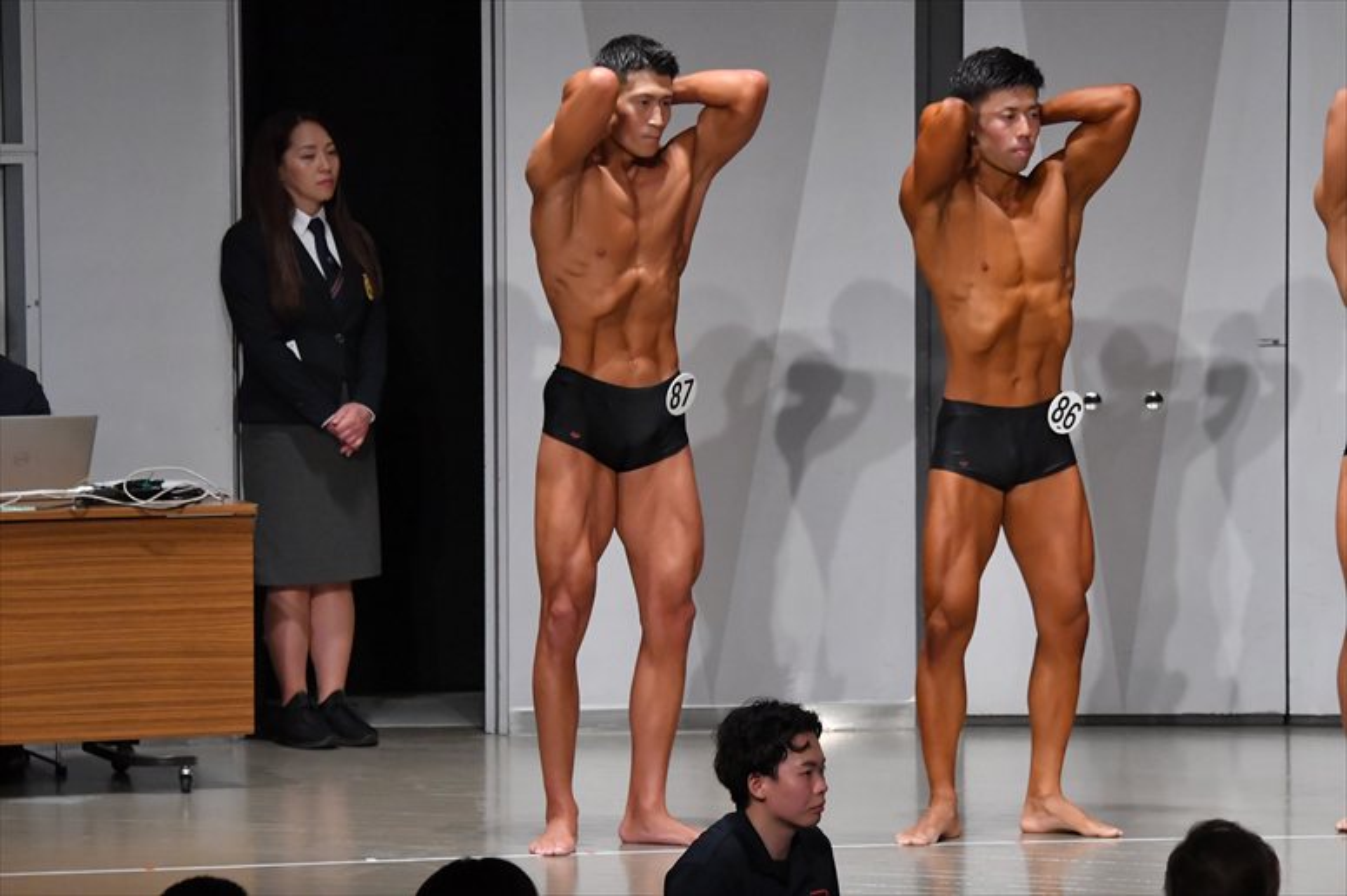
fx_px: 8116
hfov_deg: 9.5
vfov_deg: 6.3
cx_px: 674
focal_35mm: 217
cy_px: 448
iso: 6400
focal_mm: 145
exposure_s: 1/400
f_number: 5.6
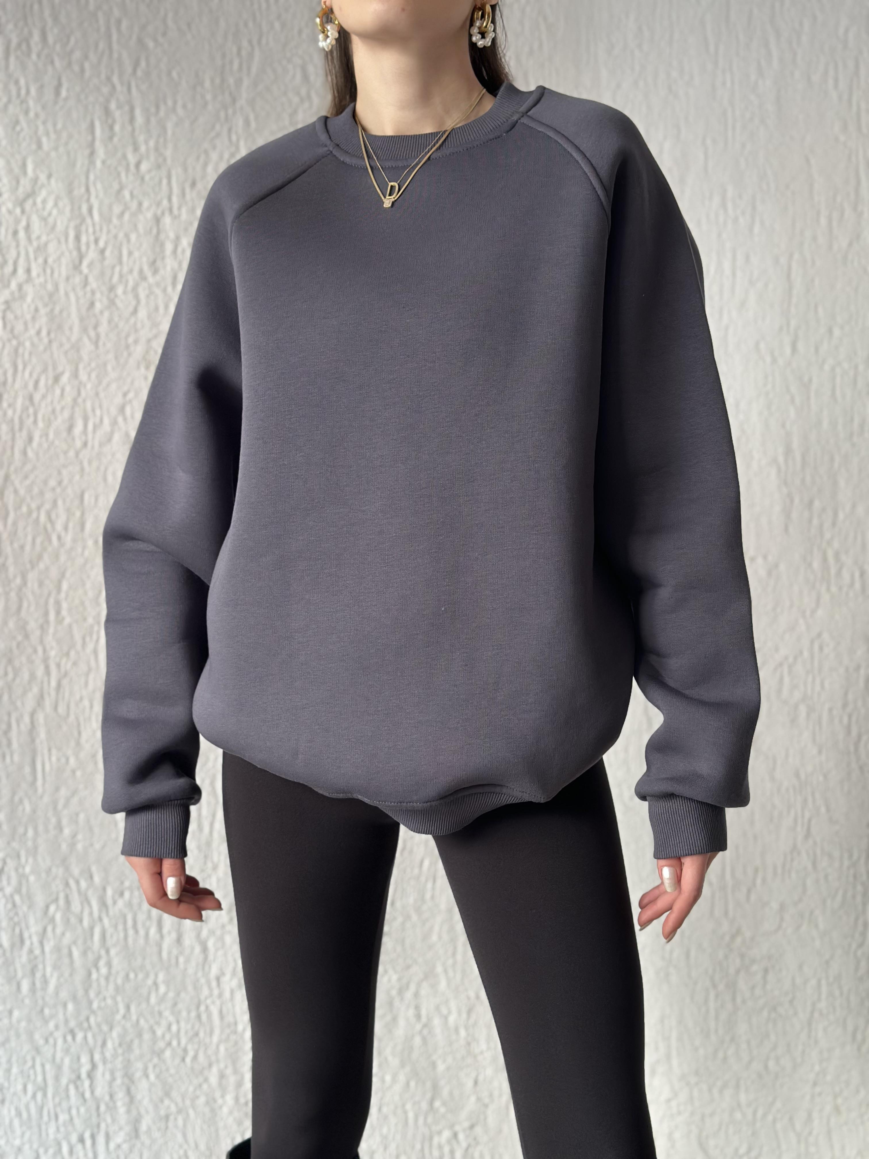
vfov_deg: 39.7
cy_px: 580
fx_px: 1607
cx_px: 434
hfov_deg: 30.3
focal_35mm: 48
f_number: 1.78
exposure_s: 1/63
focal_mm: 6.86
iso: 125
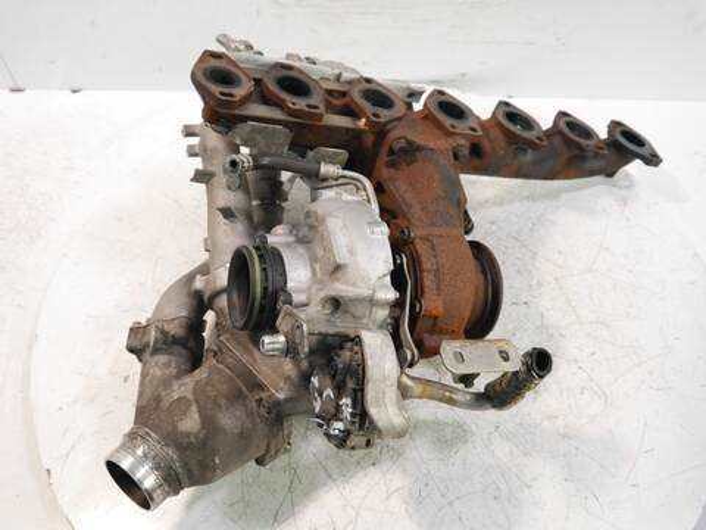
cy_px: 265
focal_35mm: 34
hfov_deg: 54.0
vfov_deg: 41.8
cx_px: 353
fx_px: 693
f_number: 3.9
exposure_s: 1/60
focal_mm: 17
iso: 1000
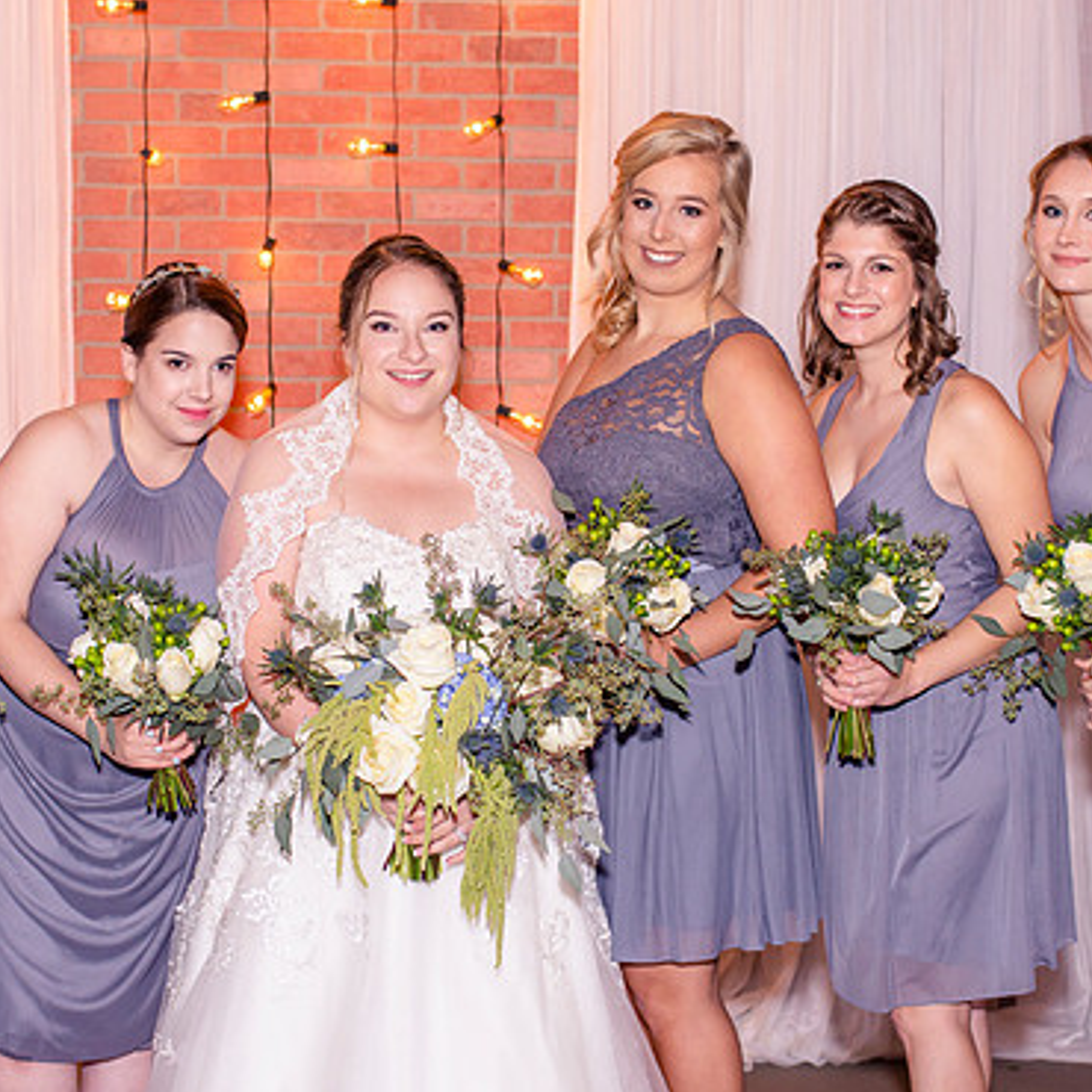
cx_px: 493
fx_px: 2498
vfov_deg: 24.7
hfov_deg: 24.6
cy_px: 565
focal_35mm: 70
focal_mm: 35
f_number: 2.8
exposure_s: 1/200
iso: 250
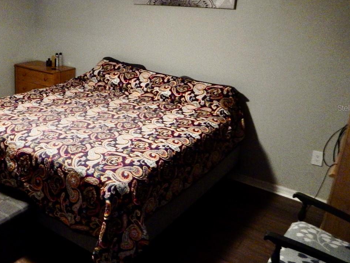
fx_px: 374
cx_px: 78
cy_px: 108
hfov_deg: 47.8
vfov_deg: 38.6
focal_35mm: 37
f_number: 3
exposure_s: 1/15
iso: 400
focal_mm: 4
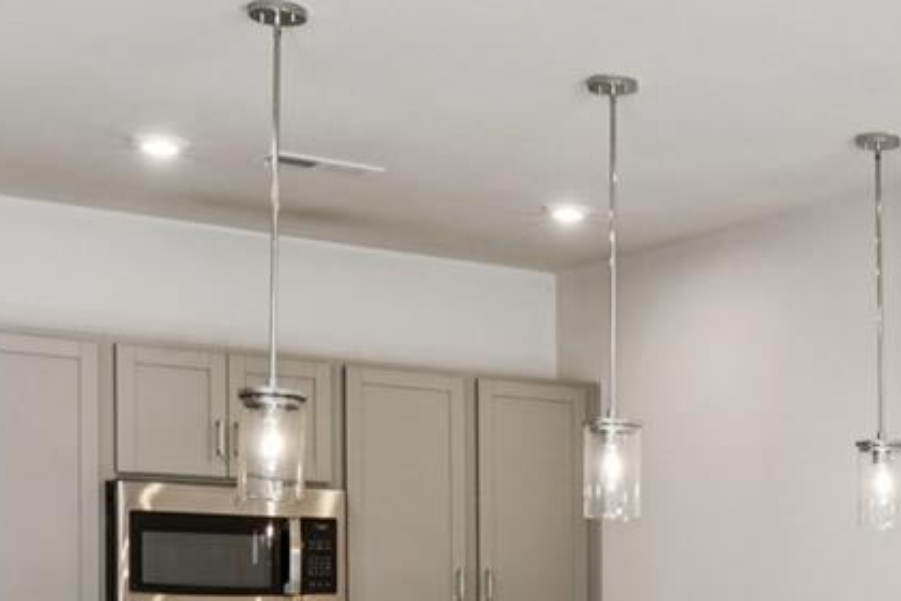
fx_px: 2013
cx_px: 1002
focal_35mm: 80
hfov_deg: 23.6
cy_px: 641
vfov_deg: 16.5
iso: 100
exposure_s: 1/5
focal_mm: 16.5
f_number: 13
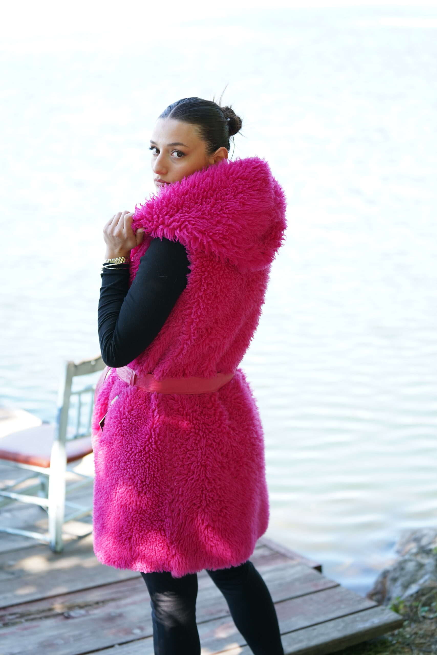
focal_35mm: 71
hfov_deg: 19.2
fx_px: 1293
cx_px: 218
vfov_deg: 28.5
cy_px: 328
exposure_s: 1/250
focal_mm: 71
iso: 250
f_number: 2.8
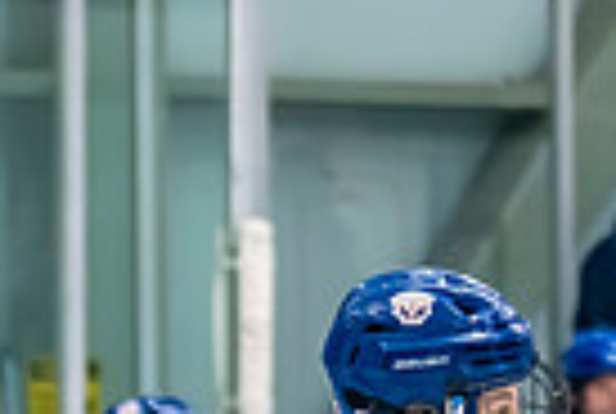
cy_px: 859
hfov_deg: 3.3
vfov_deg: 2.2
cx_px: 208
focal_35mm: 623
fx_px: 10683
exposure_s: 1/640
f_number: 2.8
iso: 1600
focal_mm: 90
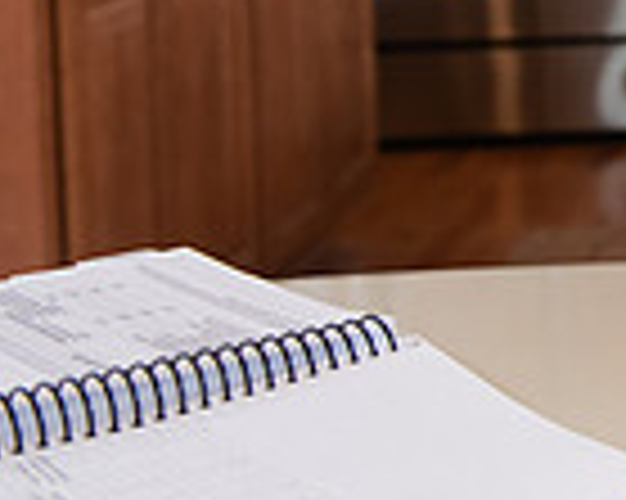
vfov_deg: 11.3
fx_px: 2462
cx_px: 1198
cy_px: -164
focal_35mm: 133
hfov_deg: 12.9
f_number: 4
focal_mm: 34
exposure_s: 1/125
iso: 640
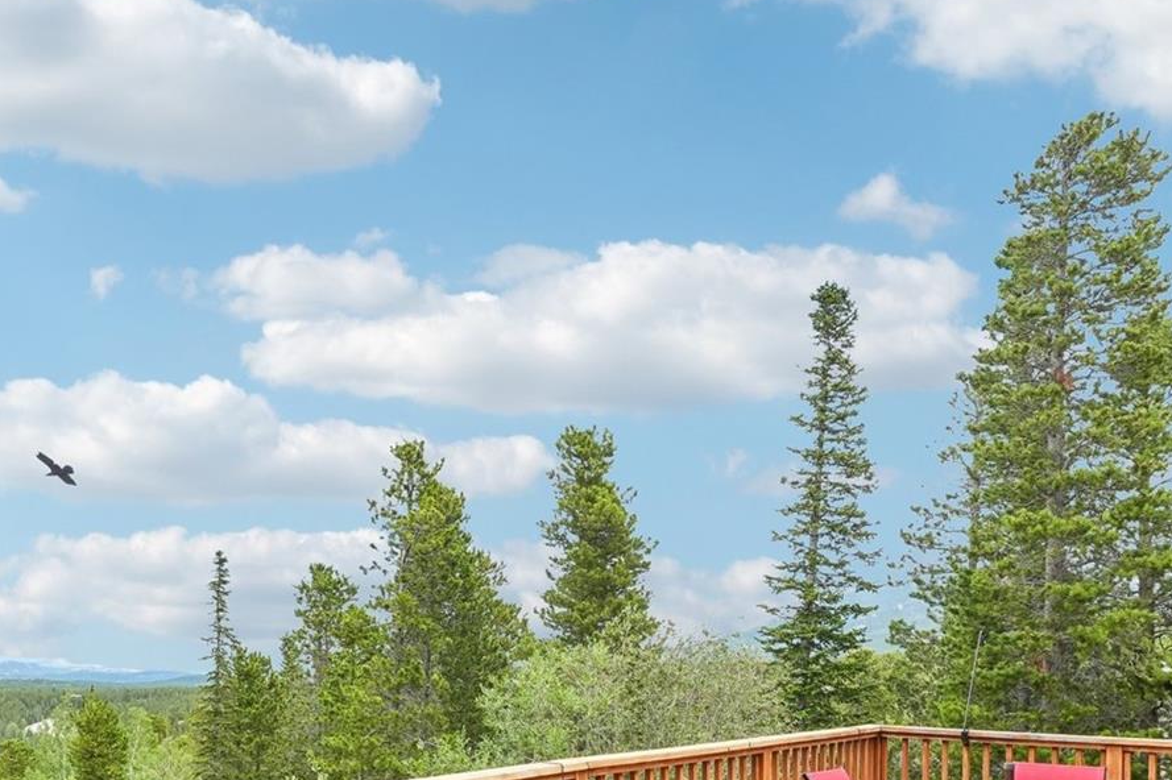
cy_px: 664
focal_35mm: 27
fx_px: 879
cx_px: 504
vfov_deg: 44.6
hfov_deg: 67.1
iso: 800
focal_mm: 10
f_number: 8
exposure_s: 1/400
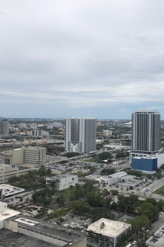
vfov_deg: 49.6
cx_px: 114
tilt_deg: -1.1
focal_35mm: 39
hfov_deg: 33.8
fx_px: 267
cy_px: 124
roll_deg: -1.2
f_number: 1.8
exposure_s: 1/4425
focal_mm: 3.99
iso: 20
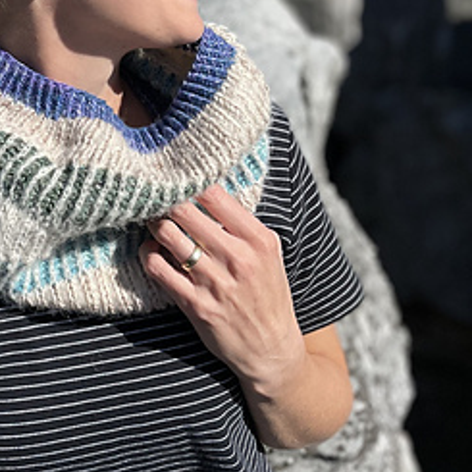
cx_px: 40
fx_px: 926
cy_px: 15
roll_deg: +0.4
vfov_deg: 27.2
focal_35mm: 60
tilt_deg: +1.2
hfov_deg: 27.5
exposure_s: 1/6494
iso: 32
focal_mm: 4.2
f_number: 1.6
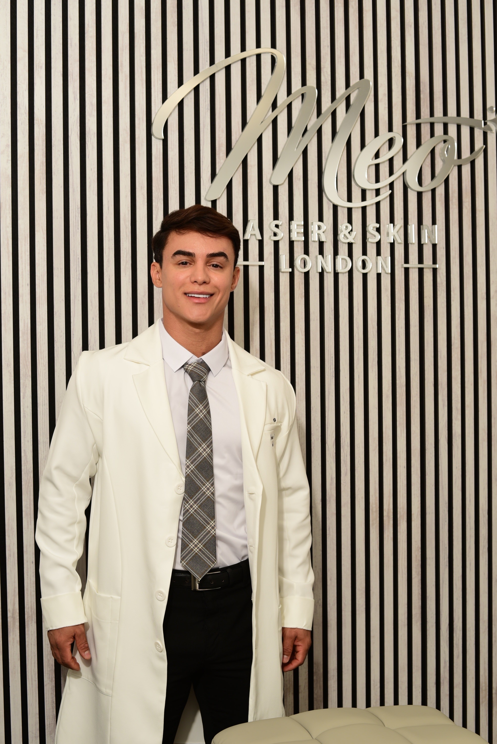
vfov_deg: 39.6
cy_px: 372
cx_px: 248
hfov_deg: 27.0
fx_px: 1034
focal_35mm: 50
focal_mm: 50
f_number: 5.6
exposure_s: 1/200
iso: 125
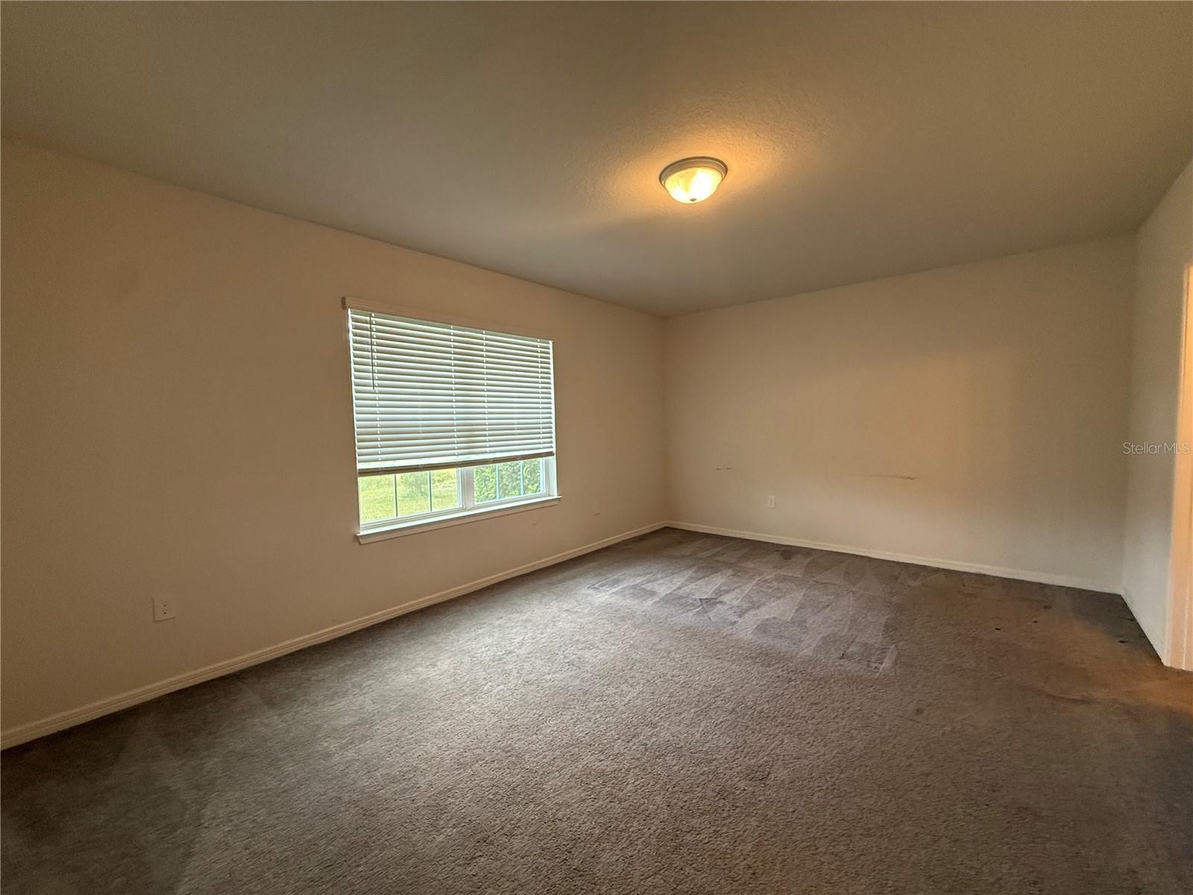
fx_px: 482
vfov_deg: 85.7
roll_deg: +0.8
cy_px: 448
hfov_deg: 102.1
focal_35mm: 14
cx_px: 596
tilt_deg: -1.8
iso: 250
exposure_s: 1/120
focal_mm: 2.22
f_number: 2.2
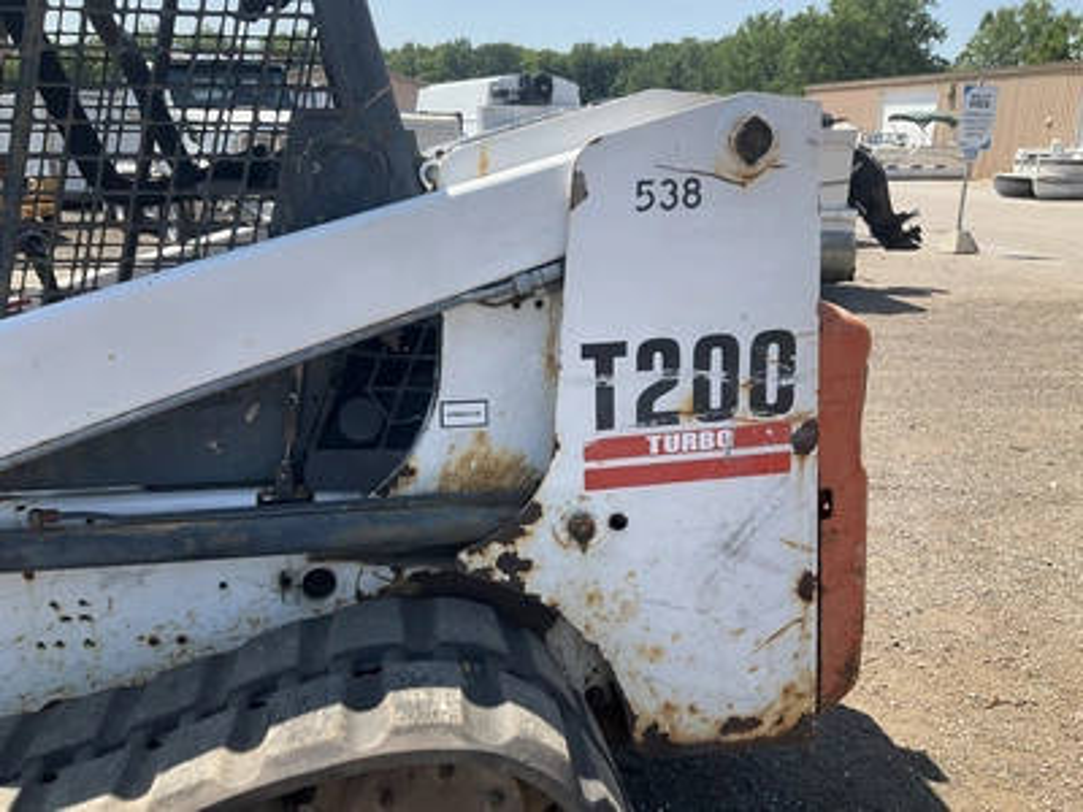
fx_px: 907
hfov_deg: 61.7
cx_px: 542
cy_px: 406
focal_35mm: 29
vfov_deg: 48.2
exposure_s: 1/1168
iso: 25
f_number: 1.8
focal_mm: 3
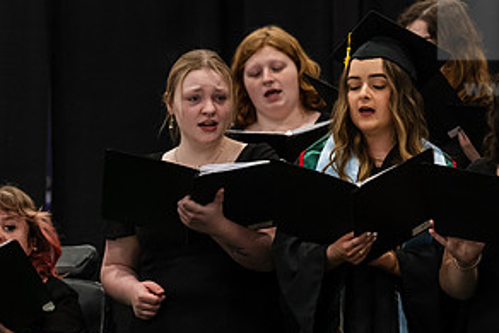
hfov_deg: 5.2
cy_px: 124
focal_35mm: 397
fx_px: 5505
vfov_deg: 3.5
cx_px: 386
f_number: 5
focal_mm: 200
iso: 4000
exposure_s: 1/200
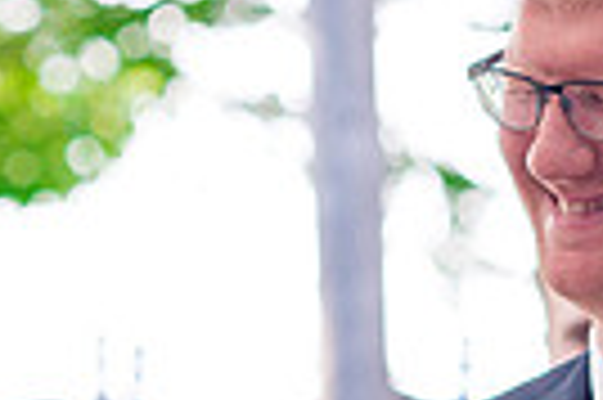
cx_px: 324
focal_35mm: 368
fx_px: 6156
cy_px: 452
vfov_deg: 3.7
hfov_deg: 5.6
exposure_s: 1/400
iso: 400
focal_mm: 85
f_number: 3.2
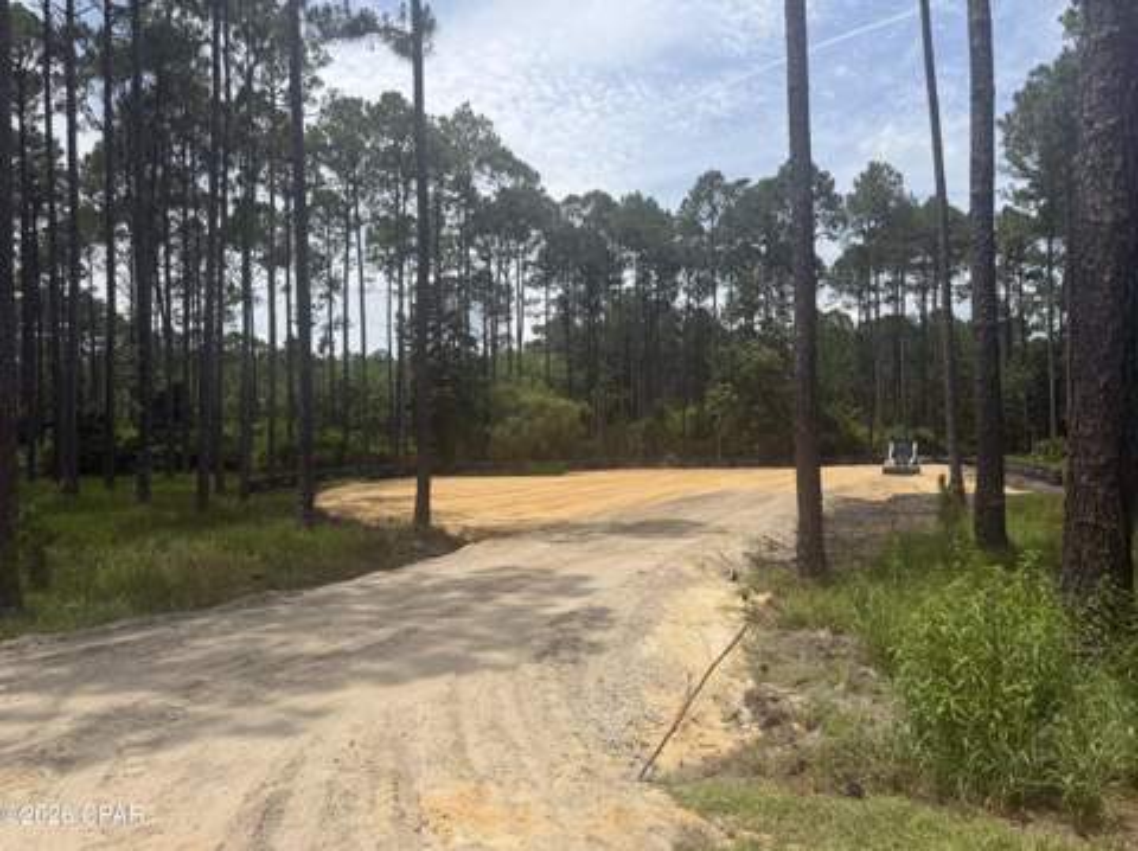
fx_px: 788
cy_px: 426
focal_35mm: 24
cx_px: 569
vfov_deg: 56.7
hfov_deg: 71.7
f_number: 1.78
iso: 80
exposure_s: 1/4975
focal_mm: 6.76
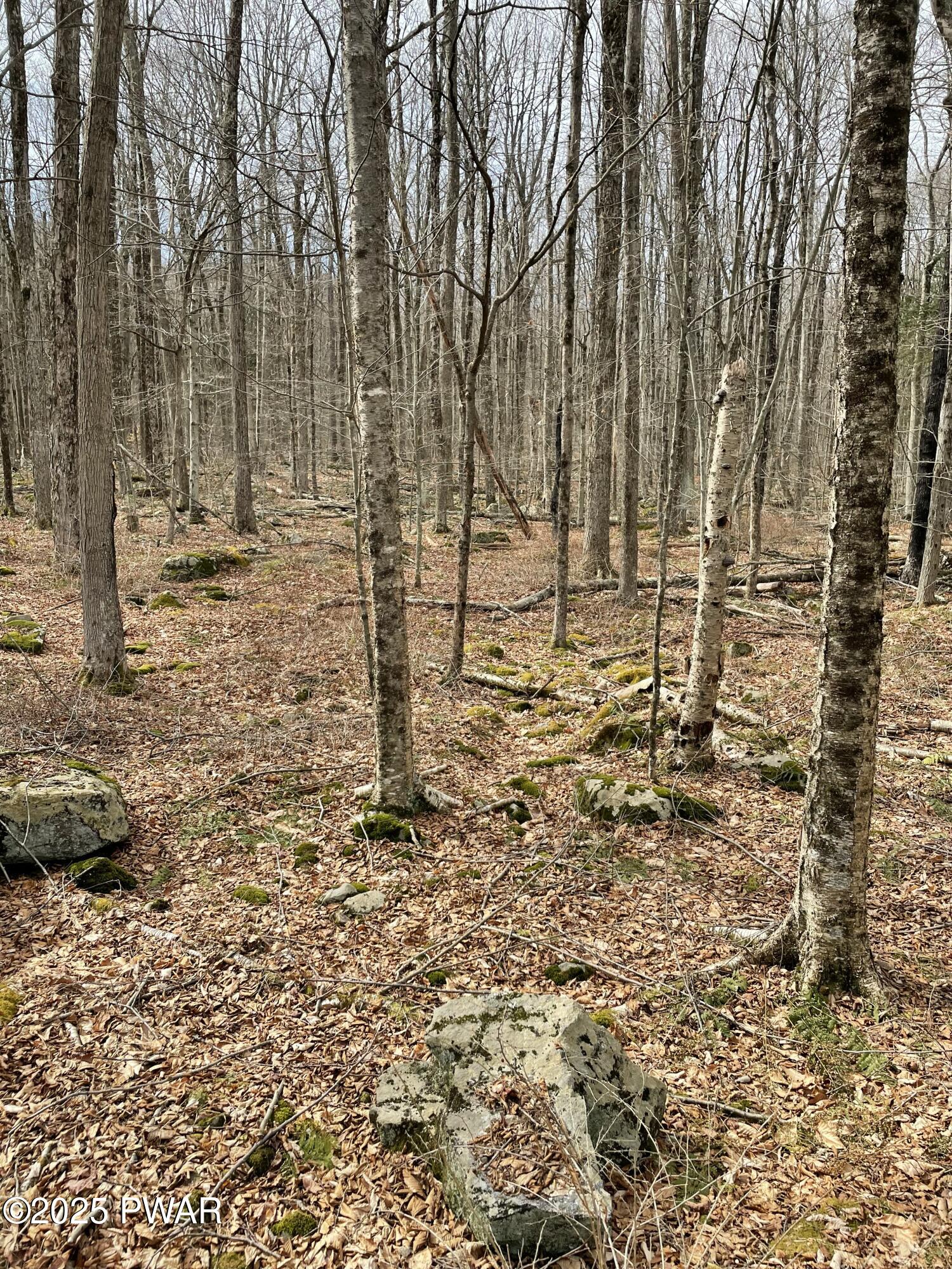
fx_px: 953
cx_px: 476
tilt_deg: -9.2
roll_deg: +0.2
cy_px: 634
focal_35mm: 26
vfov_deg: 67.3
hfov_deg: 53.1
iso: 32
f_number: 1.6
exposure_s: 1/818
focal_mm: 4.2
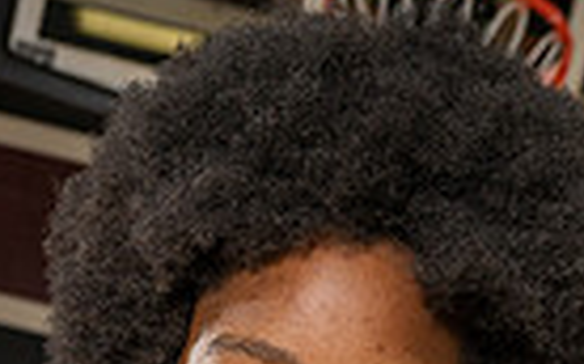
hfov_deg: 16.9
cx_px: 203
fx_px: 1956
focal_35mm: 123
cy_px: 859
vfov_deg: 9.5
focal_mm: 37
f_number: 7.1
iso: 320
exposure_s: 1/250
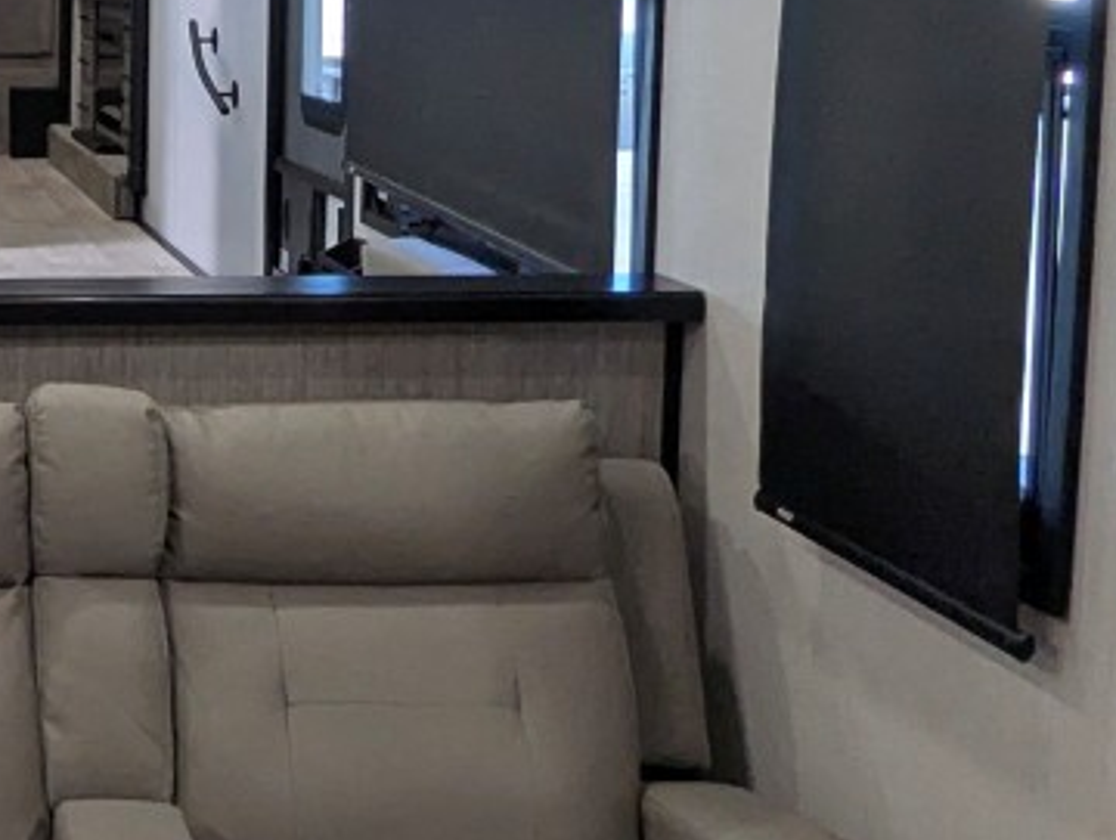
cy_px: 139
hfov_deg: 28.1
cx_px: -144
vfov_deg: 23.3
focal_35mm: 62
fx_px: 2002
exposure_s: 1/66.7
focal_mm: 2.35
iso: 258
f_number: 2.2
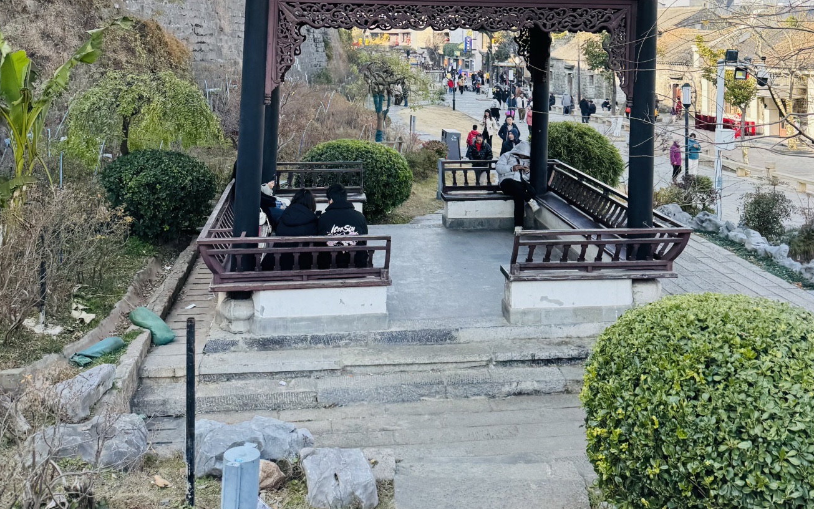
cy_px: 25
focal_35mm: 39
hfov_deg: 50.4
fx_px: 865
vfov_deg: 30.9
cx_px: 431
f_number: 1.78
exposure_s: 1/1215
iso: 80
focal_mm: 6.76
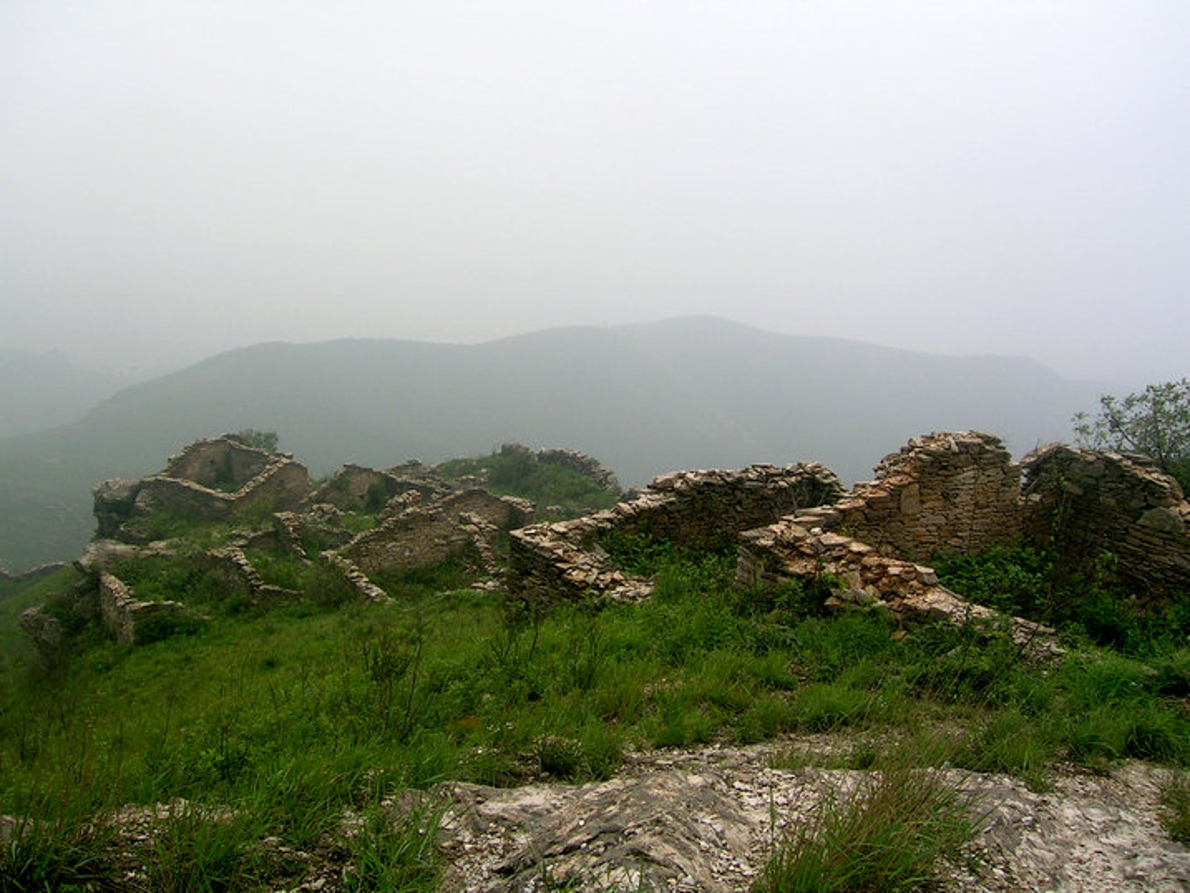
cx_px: 595
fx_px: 1203
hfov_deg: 52.6
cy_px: 446
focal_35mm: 35
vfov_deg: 40.7
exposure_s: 1/383
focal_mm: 5.4
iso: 50
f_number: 4.8
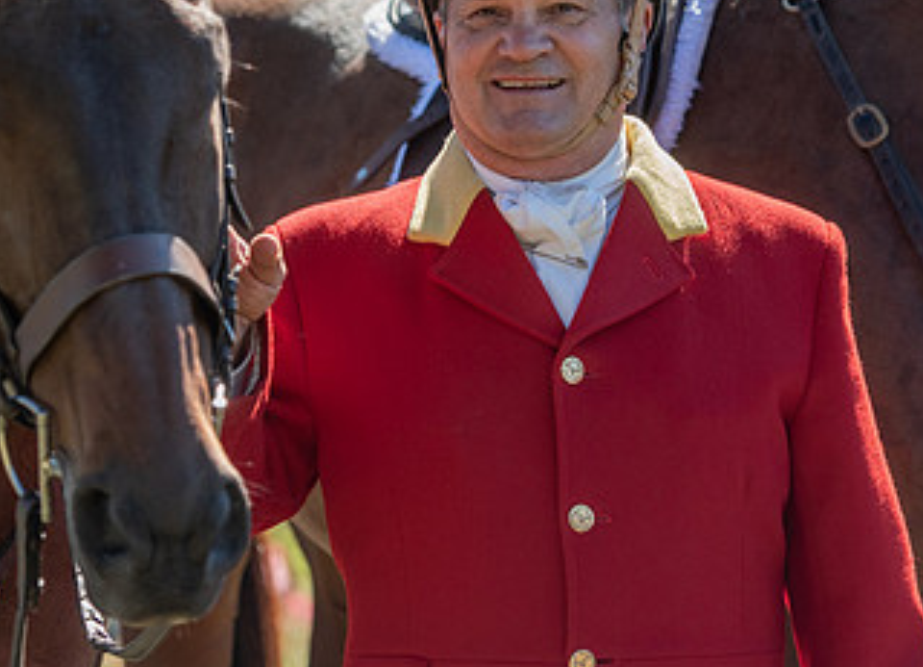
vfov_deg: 6.4
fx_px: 5998
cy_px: 135
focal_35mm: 228
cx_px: 458
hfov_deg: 8.8
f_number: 4
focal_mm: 110
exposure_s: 1/320
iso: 140
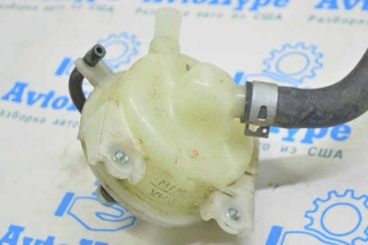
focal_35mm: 82
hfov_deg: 24.6
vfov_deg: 16.5
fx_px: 842
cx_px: 184
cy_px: 122
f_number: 5.6
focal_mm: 55
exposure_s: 1/15
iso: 400
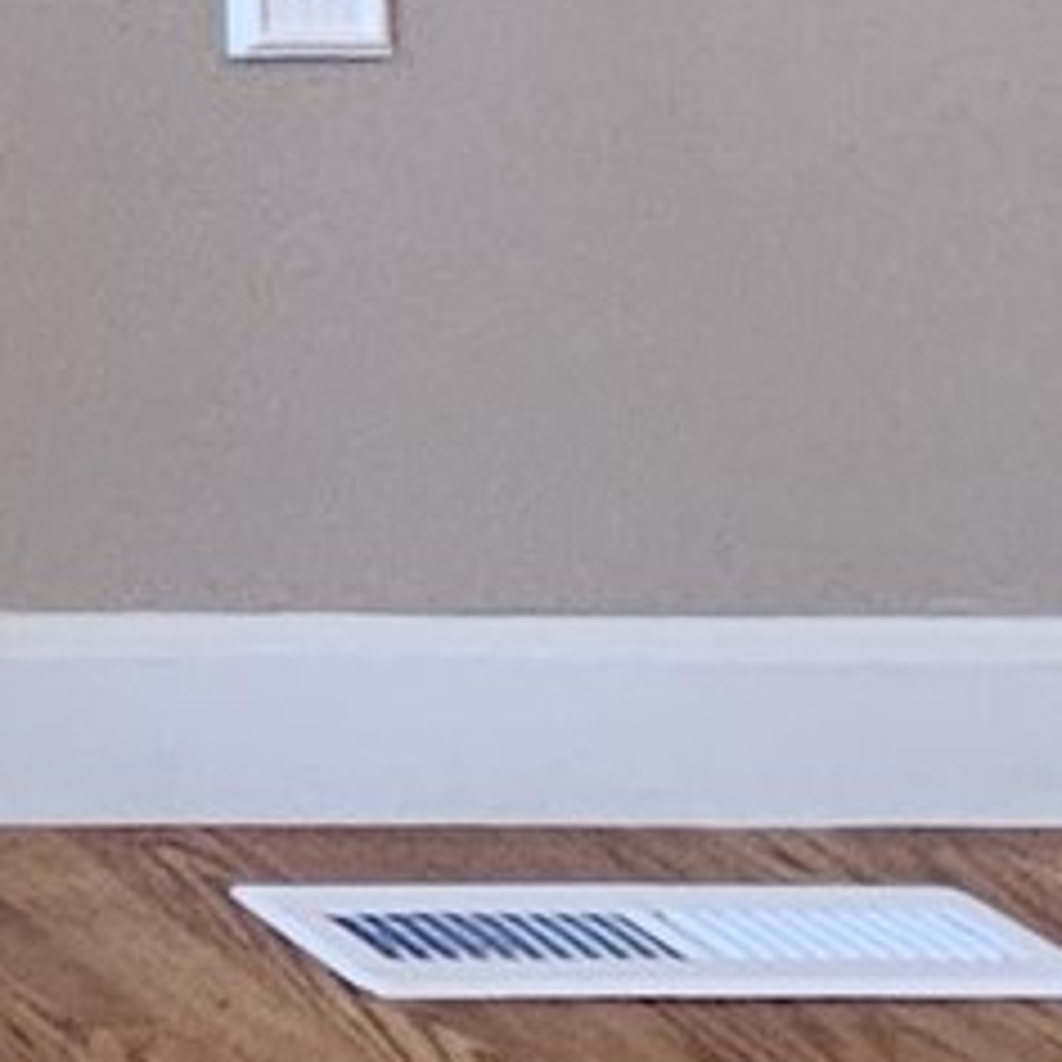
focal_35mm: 112
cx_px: -2488
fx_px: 3888
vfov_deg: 11.4
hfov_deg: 9.8
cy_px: -1827
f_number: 2.2
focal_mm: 2.2
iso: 320
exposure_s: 1/30
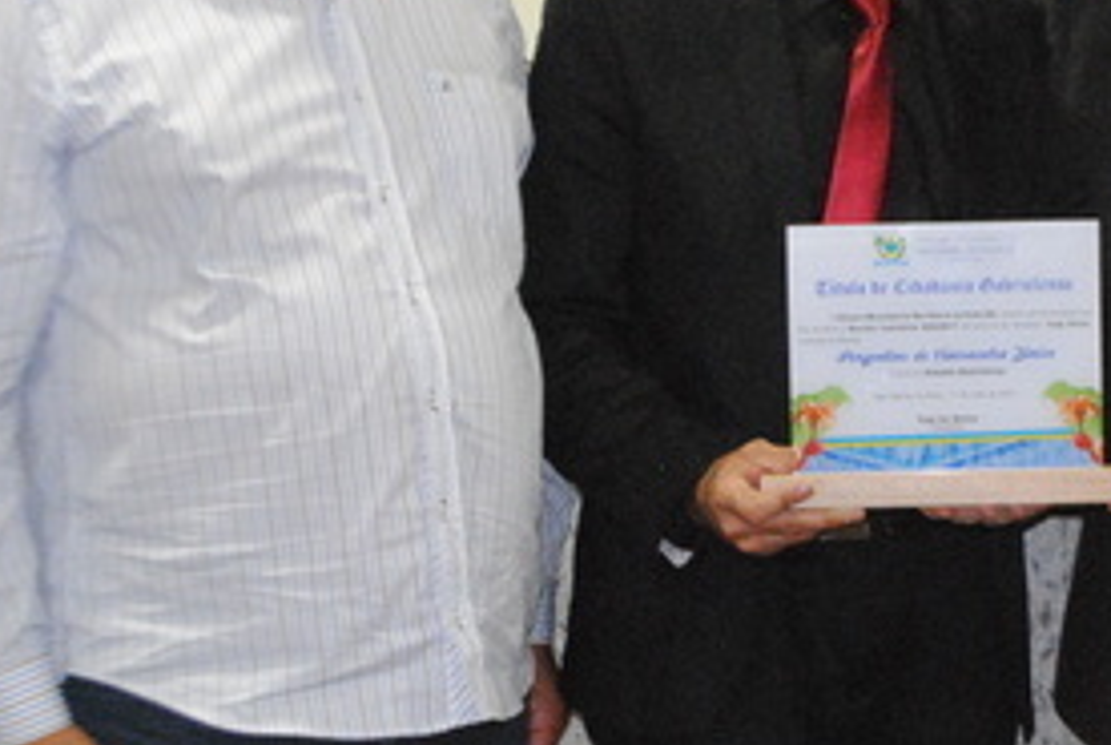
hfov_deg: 14.5
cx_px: 1163
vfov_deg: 9.9
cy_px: 280
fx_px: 4297
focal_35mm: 139
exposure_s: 1/40
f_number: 4.8
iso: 1600
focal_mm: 32
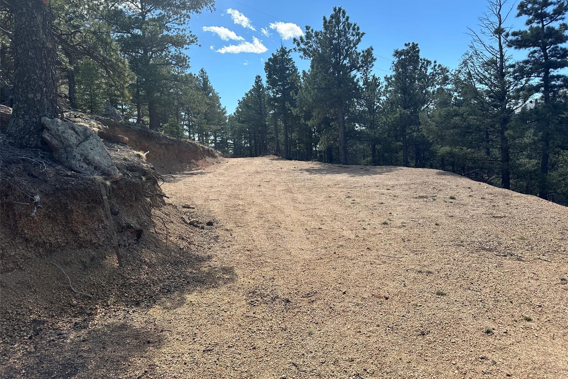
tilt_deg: -3.1
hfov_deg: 71.5
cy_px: 181
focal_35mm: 25
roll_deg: +1.2
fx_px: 394
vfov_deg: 51.3
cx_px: 284
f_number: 1.78
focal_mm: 6.86
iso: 80
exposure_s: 1/1880
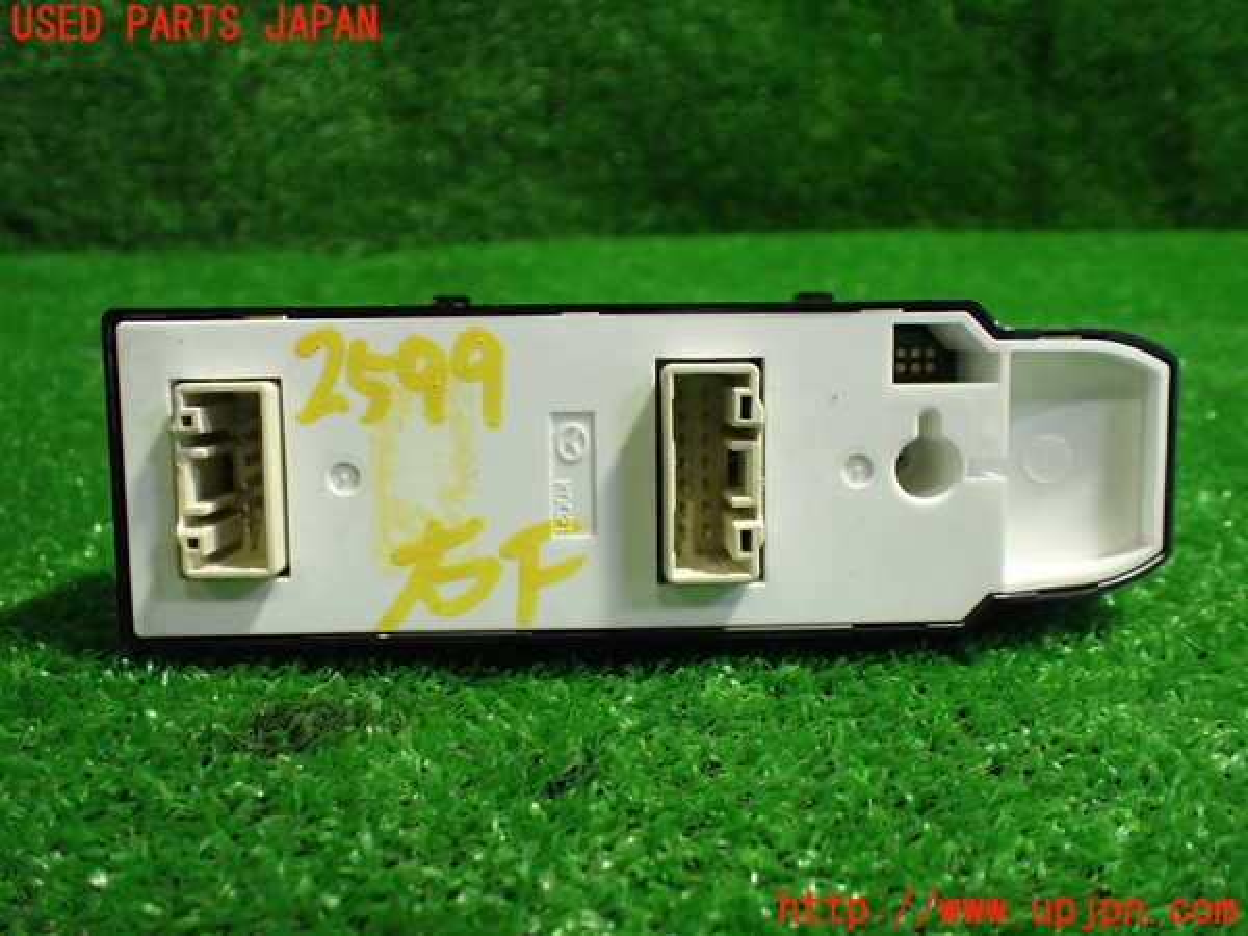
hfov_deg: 60.0
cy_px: 468
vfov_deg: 46.8
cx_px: 624
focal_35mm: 30
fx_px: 1082
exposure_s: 1/125
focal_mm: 5.4
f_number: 2.3
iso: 800
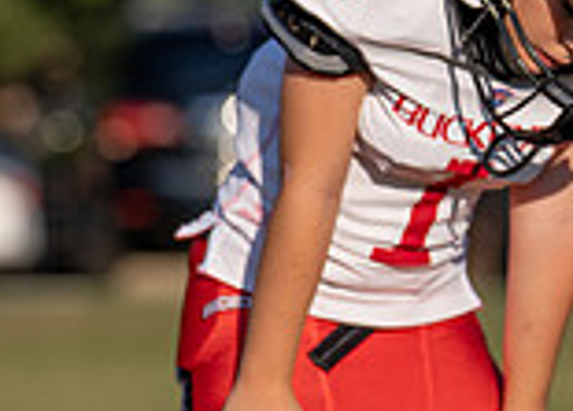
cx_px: -447
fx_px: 8046
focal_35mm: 494
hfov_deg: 4.0
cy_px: 422
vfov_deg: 2.9
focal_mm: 126
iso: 100
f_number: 2.8
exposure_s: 1/2000
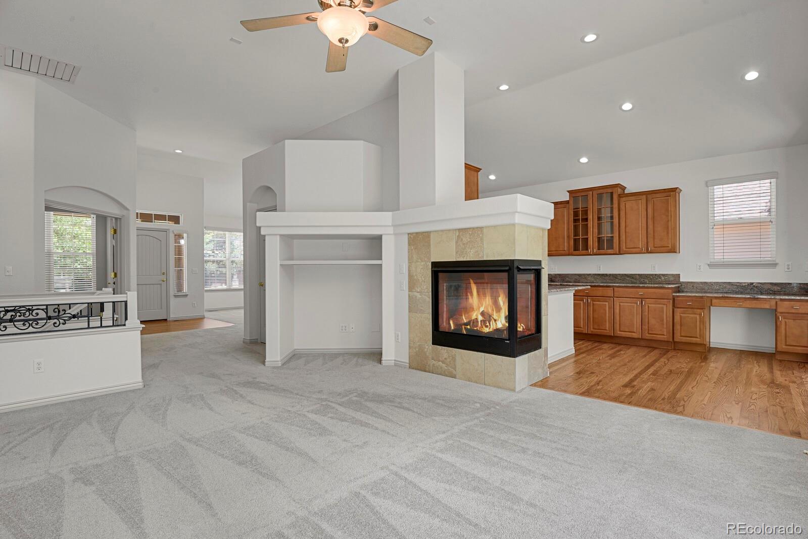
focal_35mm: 17
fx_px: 382
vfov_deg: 70.4
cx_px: 404
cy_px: 270
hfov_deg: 93.3
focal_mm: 17
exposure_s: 1/1.25
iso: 250
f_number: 8
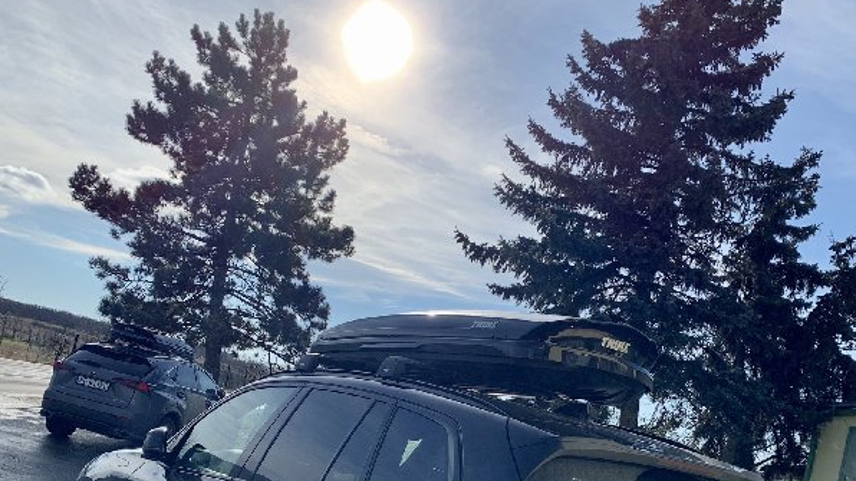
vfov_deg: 30.0
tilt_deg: +2.7
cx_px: 428
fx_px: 862
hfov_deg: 52.8
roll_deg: -11.2
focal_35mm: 38
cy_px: 419
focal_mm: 4.25
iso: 25
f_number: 1.8
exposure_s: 1/4464
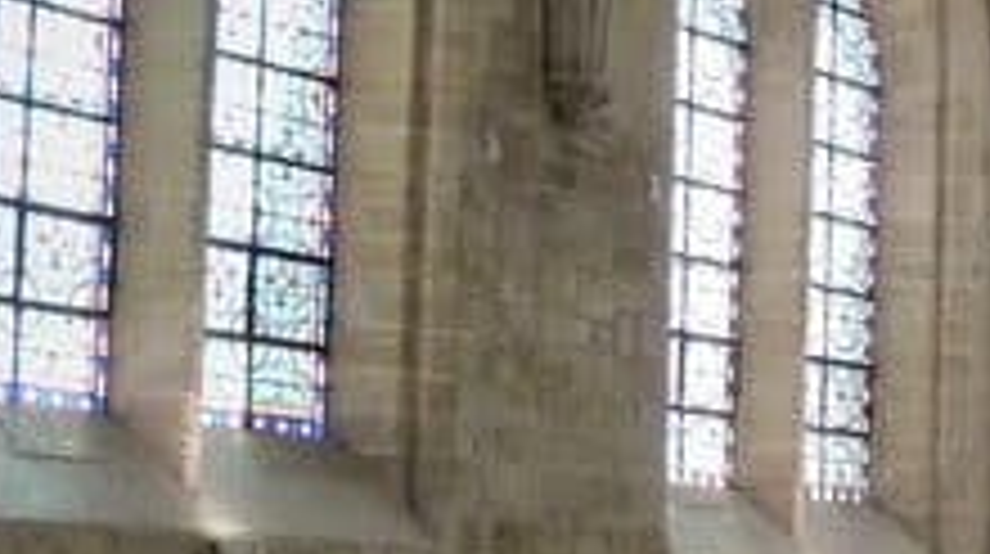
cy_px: 338
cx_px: 1166
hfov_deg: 16.5
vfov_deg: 9.7
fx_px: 3277
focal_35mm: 125
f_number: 3.6
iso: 400
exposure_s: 1/30
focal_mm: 6.5
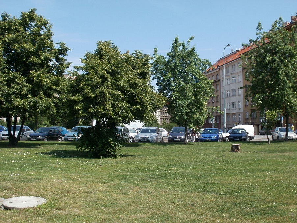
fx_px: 377
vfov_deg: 32.9
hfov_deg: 43.0
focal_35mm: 44
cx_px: 148
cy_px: 112
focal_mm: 7.7
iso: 100
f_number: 4
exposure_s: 1/800
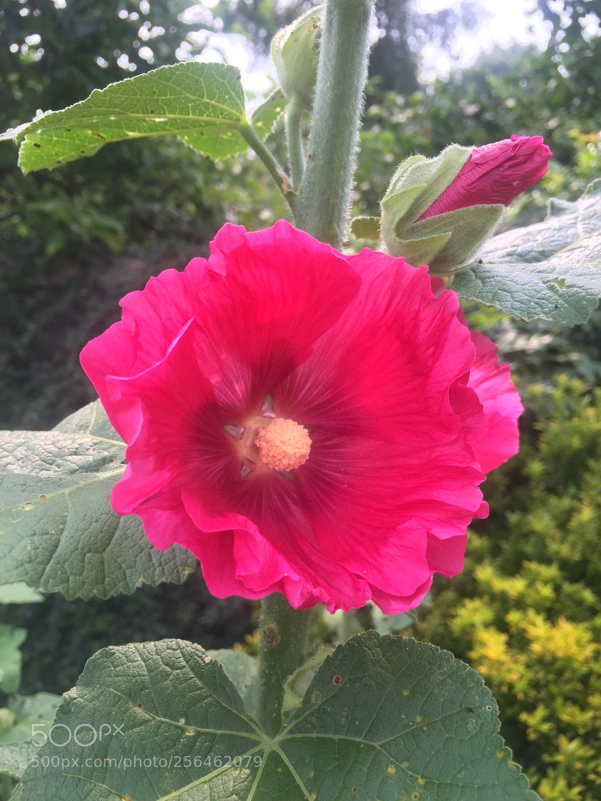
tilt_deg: -9.0
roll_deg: +1.6
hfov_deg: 48.2
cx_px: 300
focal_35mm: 29
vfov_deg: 61.7
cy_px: 400
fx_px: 671
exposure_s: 1/455
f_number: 2.2
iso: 32
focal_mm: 4.15
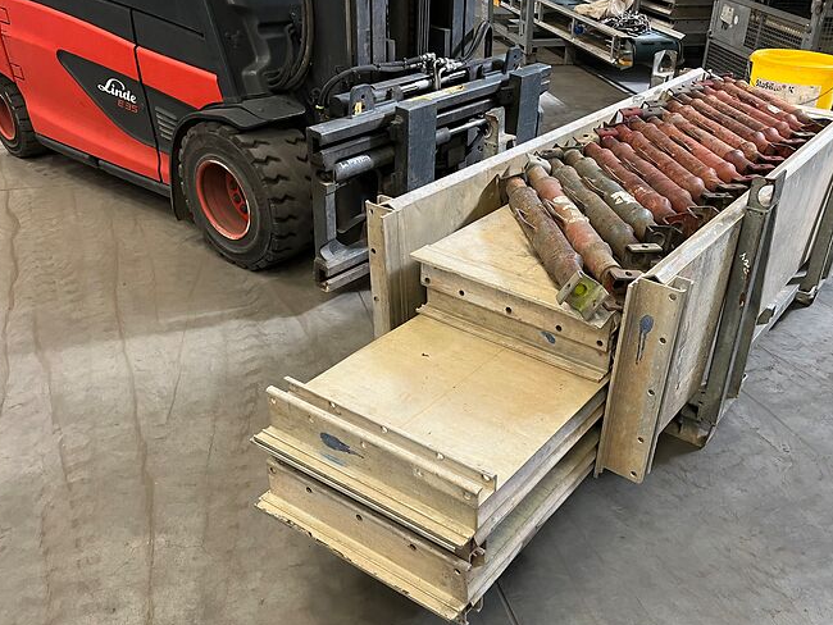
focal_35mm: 32
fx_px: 770
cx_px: 493
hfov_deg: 56.4
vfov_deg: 44.0
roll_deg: -4.1
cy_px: 368
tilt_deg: -33.9
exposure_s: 1/60
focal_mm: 5.1
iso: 160
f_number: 1.6
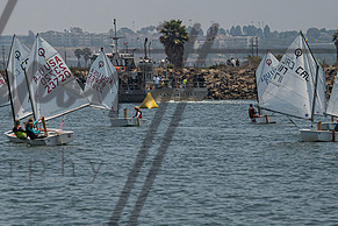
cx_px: 4
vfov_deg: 4.6
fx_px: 2798
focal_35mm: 298
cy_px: 79
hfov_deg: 6.9
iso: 320
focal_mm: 130
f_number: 7.1
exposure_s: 1/4000
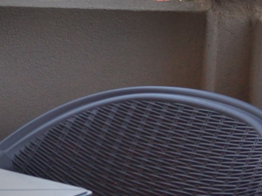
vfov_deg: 9.5
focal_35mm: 156
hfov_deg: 11.8
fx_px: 1180
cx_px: -184
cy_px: 52
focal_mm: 24
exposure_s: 1/250
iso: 200
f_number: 7.1
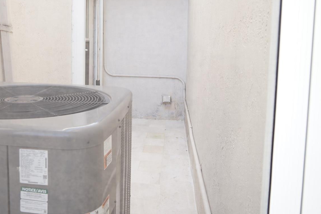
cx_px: 102
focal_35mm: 38
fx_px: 339
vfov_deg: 34.6
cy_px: 66
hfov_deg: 49.7
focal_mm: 18
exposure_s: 1/60
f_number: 3.5
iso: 200
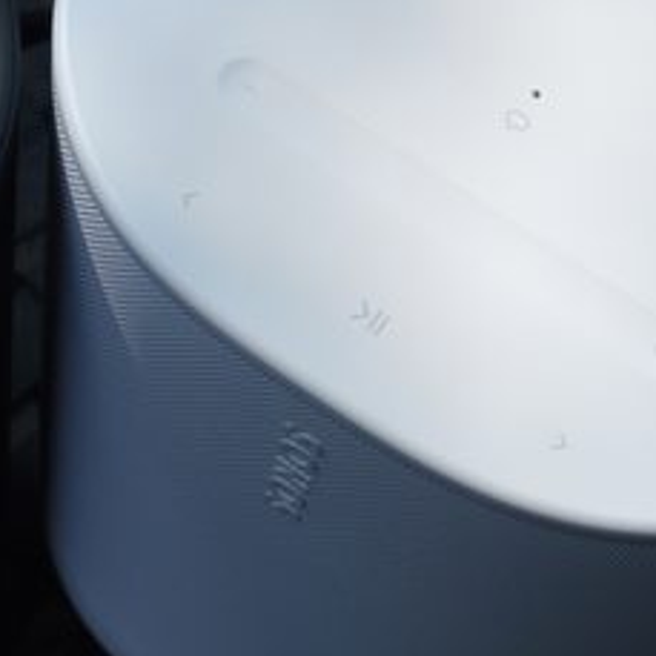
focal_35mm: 96
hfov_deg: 17.7
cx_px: 11
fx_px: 2058
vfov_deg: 18.1
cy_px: 246
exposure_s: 1/125
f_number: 5.6
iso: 125
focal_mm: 24
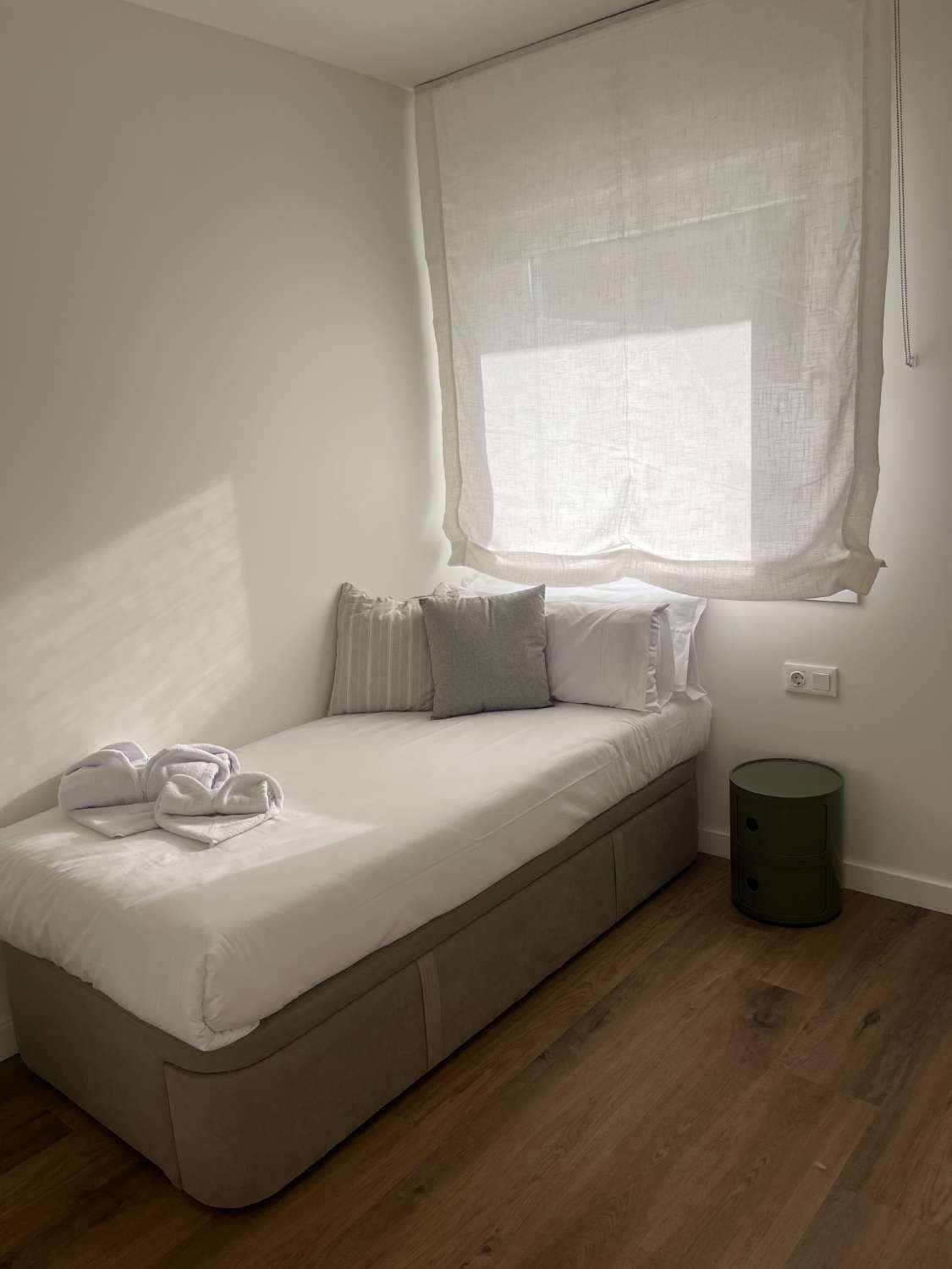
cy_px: 634
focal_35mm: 26
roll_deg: +3.5
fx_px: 953
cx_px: 476
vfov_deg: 67.3
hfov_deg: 53.1
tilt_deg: -11.3
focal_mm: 5.1
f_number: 1.6
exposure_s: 1/1129
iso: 50
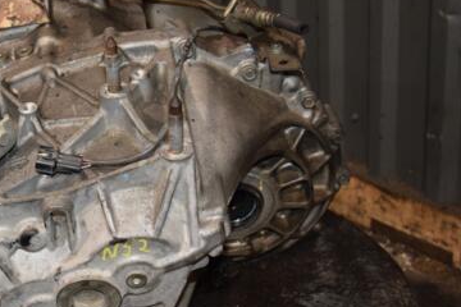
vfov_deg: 22.6
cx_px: 88
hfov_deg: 32.4
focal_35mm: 60
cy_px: 160
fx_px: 768
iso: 800
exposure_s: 1/60
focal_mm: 24
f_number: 5
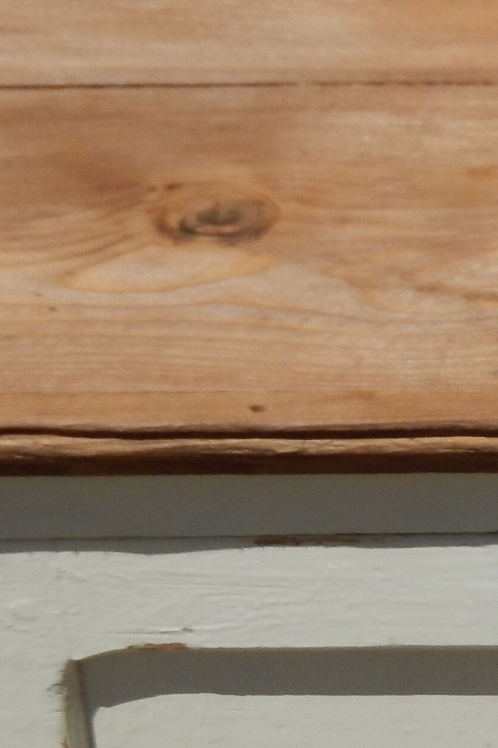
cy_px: 765
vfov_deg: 11.7
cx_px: 823
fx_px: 3590
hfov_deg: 7.7
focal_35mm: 173
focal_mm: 8.1
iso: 125
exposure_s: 1/500
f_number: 8.6
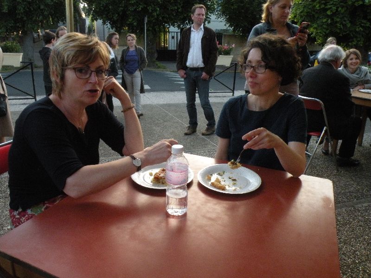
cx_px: 186
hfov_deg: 65.3
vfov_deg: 51.4
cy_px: 139
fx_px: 289
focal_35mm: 27
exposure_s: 1/125
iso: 400
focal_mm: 4.7
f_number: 7.1
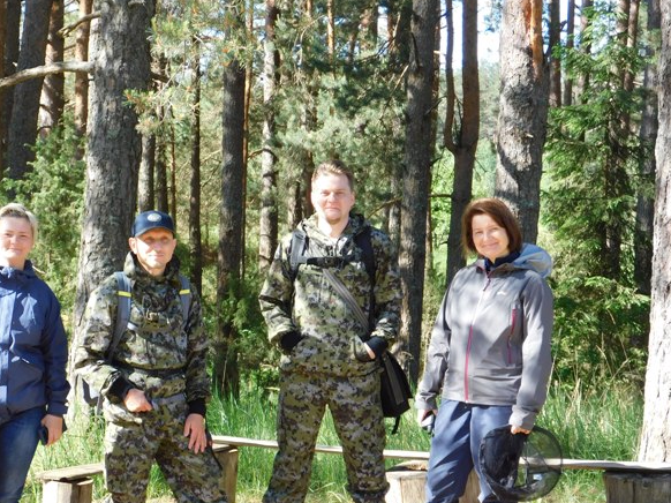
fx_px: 2131
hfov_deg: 17.9
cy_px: 322
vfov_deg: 13.4
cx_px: 238
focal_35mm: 110
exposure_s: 1/100
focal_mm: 14.2
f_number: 4.4
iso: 125
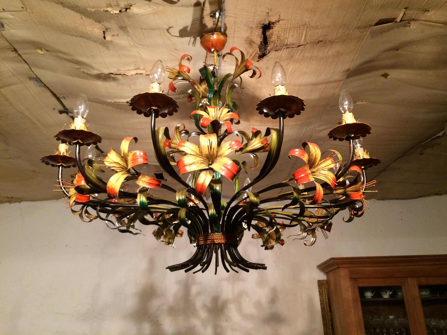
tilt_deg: +22.6
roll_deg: +1.6
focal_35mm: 29
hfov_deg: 61.7
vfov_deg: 48.2
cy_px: 168
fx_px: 374
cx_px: 224
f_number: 2.2
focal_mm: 4.15
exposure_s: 1/20
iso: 320
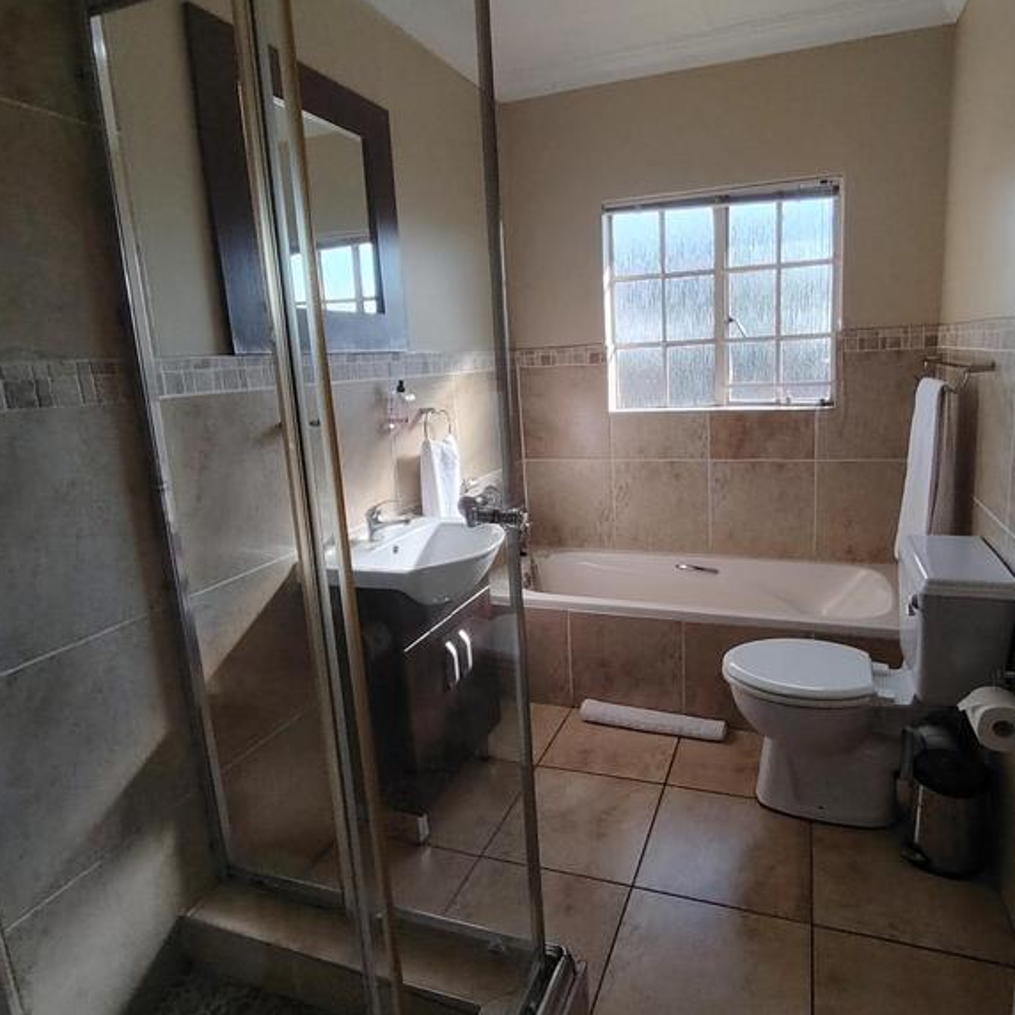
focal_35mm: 21
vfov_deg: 72.1
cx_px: 559
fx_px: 697
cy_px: 500
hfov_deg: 72.0
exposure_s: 1/436
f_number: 2.2
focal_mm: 1.42
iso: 100
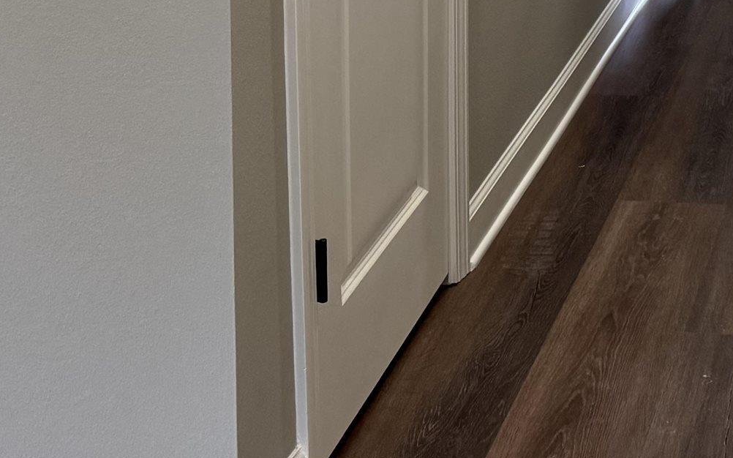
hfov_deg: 24.6
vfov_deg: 14.6
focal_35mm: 78
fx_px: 1558
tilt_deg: -6.1
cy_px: -370
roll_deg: -0.6
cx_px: 813
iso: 200
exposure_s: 1/91
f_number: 1.78
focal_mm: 6.76
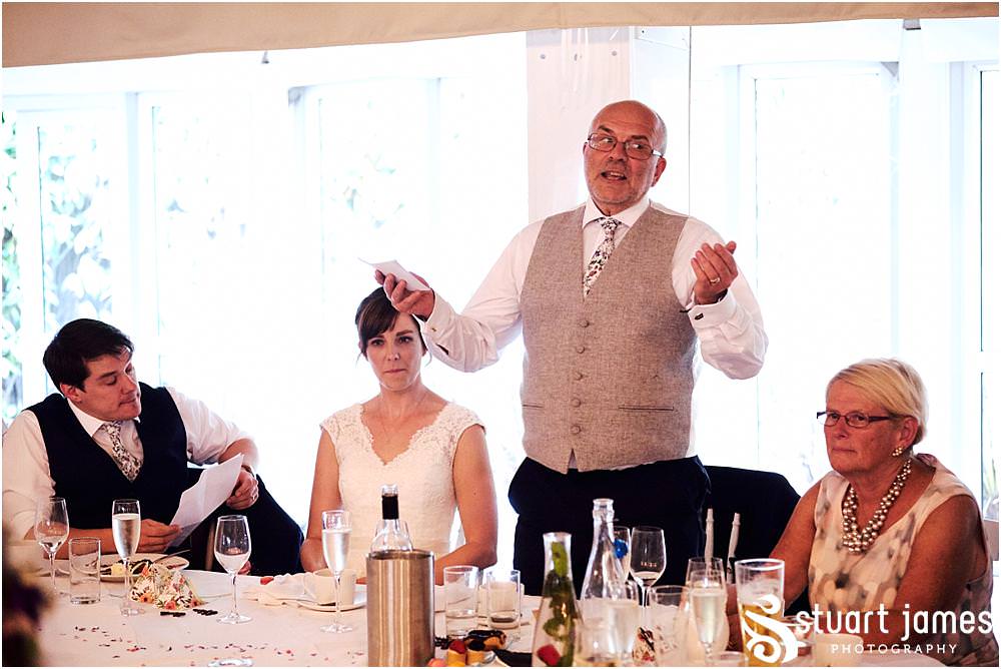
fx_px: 2087
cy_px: 334
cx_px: 500
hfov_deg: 27.0
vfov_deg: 18.2
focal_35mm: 75
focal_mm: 50
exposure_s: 1/125
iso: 6400
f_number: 2.5
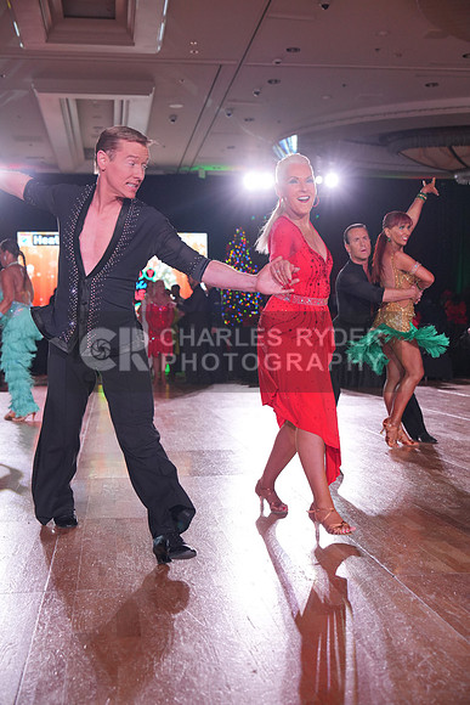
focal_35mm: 47
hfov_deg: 28.7
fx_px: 920
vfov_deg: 41.9
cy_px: 352
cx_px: 235
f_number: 4
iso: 1600
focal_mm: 47
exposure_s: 1/500
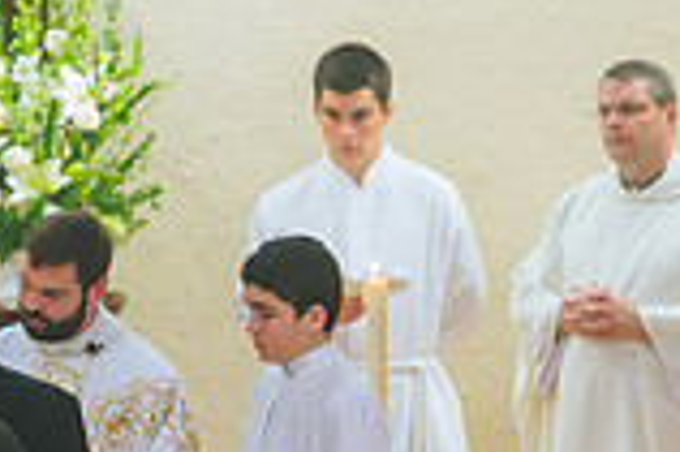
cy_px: 715
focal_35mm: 551
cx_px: -254
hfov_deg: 3.7
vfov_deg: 2.5
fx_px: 10397
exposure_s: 1/200
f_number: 2.8
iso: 3200
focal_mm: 150
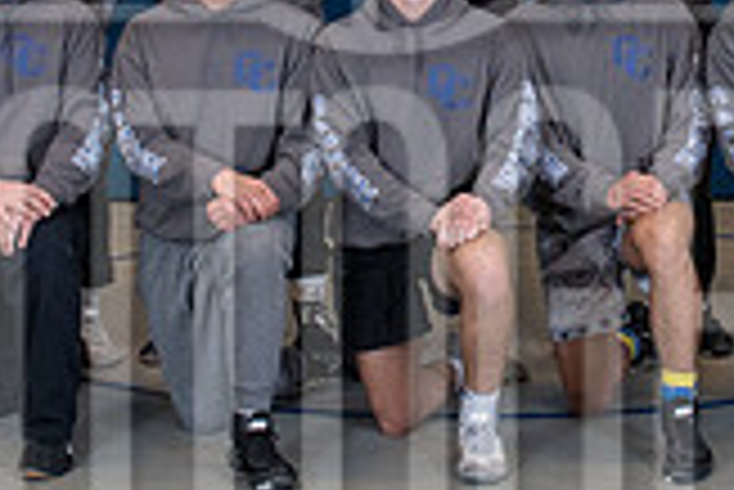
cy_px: 24
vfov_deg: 13.3
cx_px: 560
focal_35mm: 102
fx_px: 2081
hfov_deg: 19.8
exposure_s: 1/250
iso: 2000
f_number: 4
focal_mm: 24
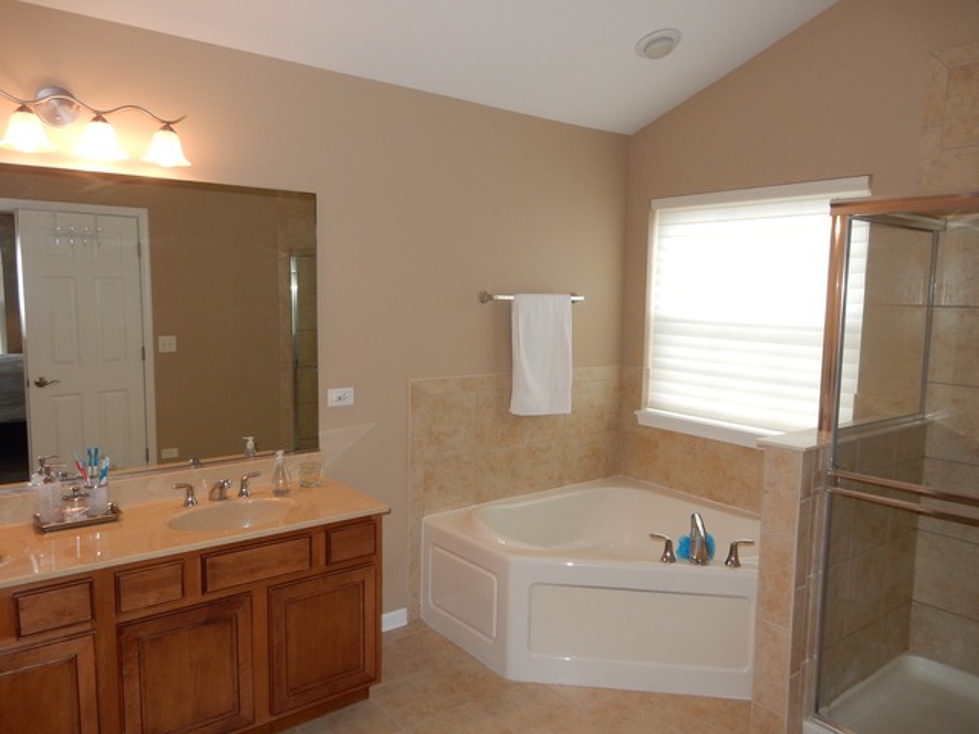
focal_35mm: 25
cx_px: 490
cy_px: 367
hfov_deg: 69.4
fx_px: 707
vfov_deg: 54.9
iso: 160
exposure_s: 1/30
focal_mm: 4.5
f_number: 3.7
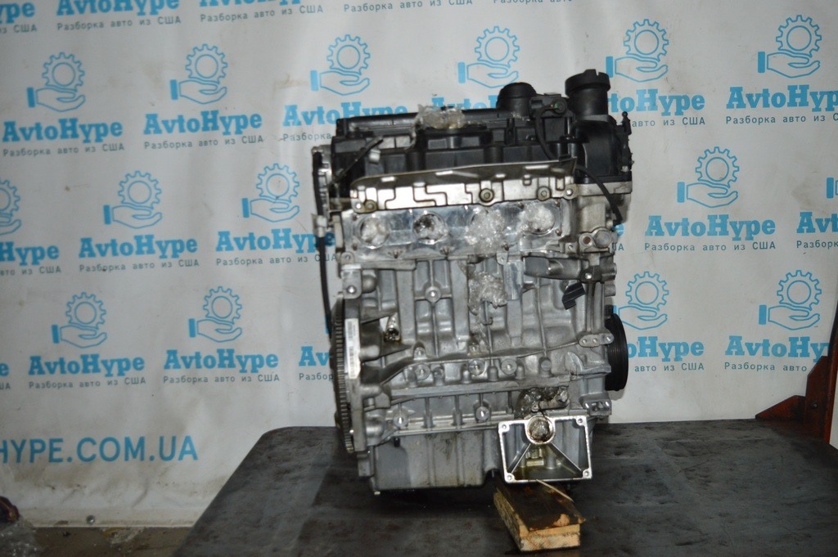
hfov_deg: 53.2
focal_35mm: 36
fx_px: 837
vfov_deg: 36.8
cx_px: 419
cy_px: 278
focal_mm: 24
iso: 1000
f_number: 4
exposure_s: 1/30
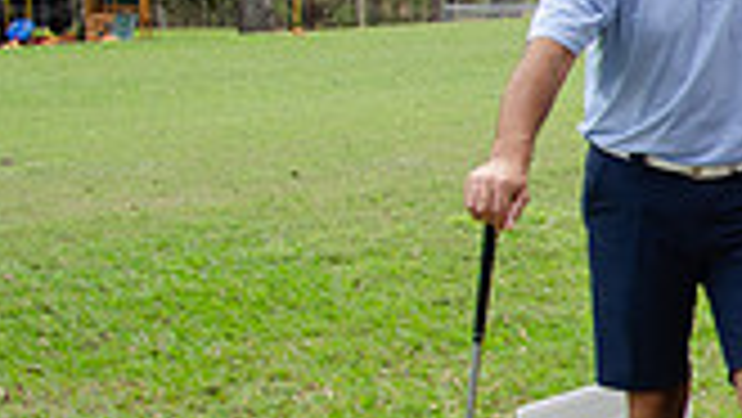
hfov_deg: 15.4
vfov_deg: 10.0
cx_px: 1300
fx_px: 2382
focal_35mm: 121
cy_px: 202
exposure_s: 1/80
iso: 400
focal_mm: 22
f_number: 11
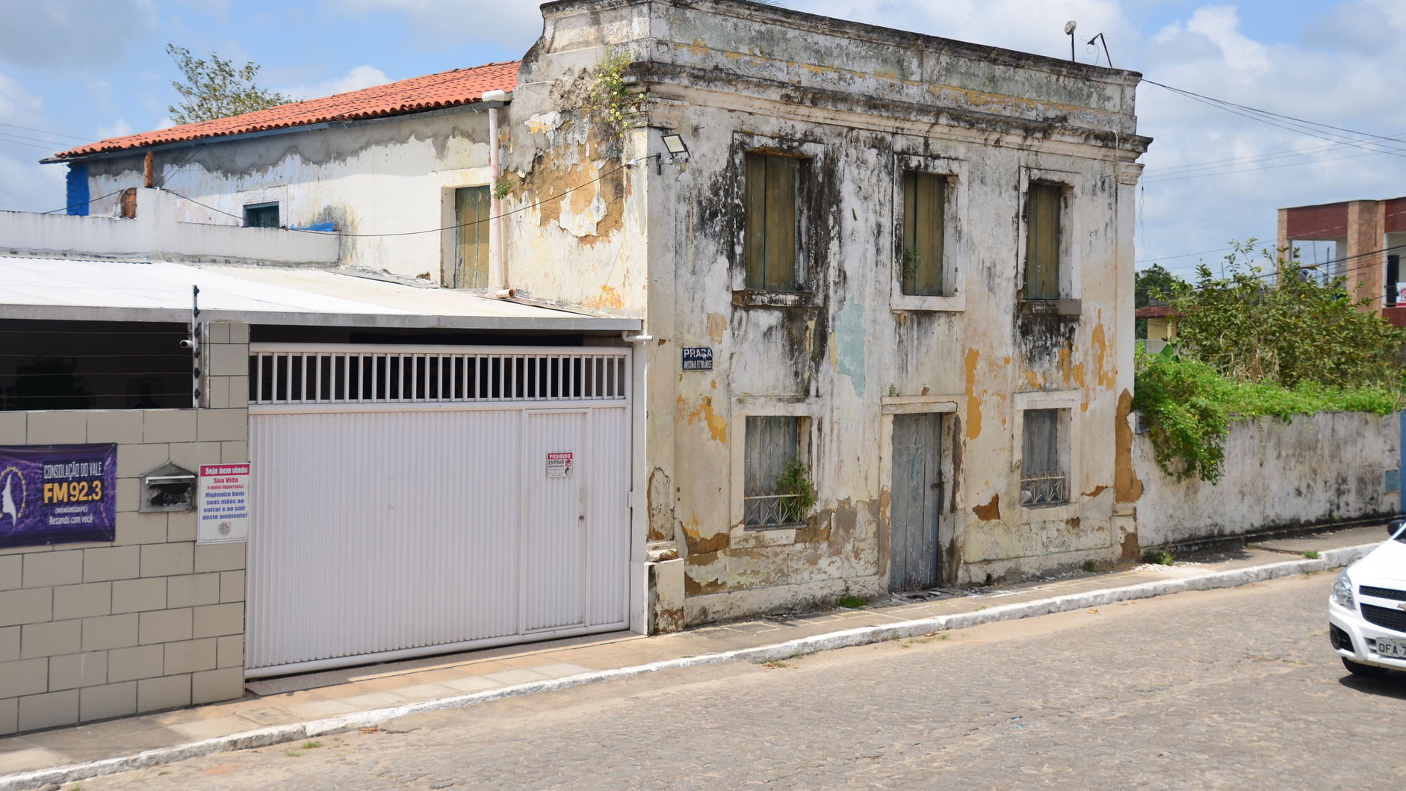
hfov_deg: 42.9
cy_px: 362
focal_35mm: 48
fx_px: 1790
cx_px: 696
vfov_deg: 24.9
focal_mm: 30
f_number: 7.1
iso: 100
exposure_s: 1/500
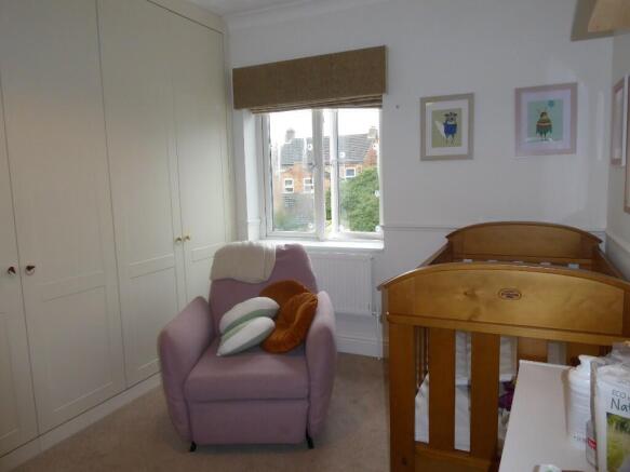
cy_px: 236
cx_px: 315
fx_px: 455
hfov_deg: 69.4
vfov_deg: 54.9
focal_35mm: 25
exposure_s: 1/60
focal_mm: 4.3
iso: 250
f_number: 3.3
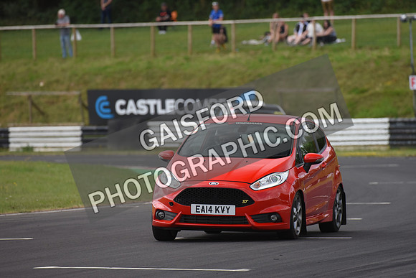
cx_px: 208
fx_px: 4623
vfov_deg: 3.4
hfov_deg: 5.2
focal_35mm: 400
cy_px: 139
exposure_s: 1/1000
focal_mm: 400
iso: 1250
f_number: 5.6
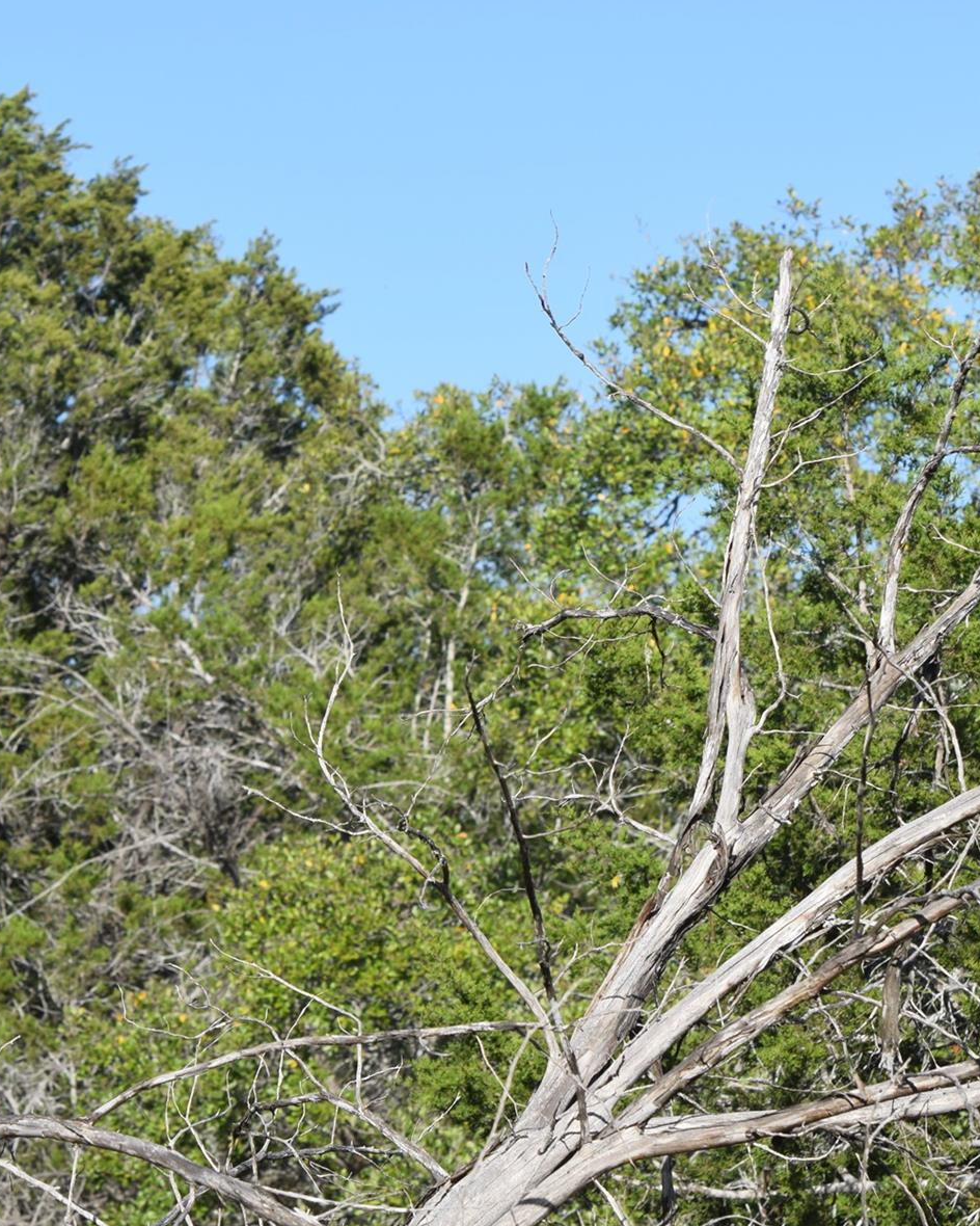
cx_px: 467
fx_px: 6200
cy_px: 539
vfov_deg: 11.3
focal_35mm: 171
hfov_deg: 9.0
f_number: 9
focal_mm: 70
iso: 200
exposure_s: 1/320
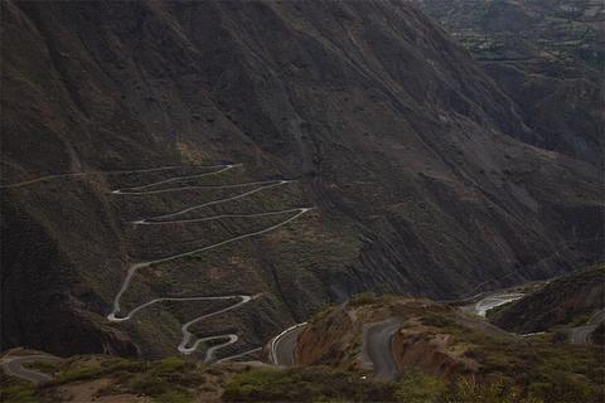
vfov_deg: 28.1
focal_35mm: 48
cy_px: 202
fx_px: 807
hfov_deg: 41.1
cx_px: 302
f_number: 6.3
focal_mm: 32
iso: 160
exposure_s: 1/250
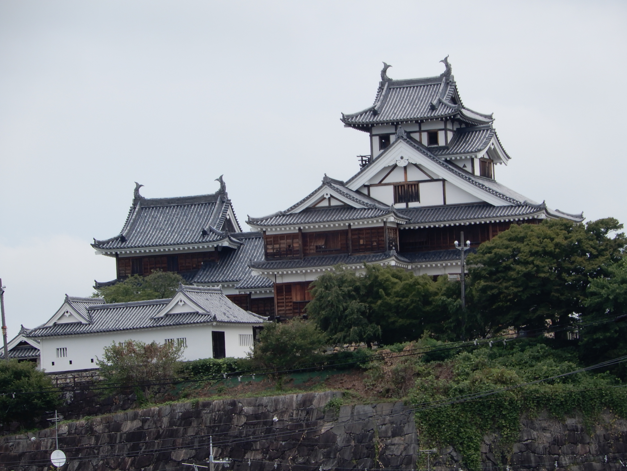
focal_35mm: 200
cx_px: 314
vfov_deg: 7.4
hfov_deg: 9.9
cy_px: 236
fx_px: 3623
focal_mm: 35.7
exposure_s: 1/320
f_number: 5.6
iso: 80
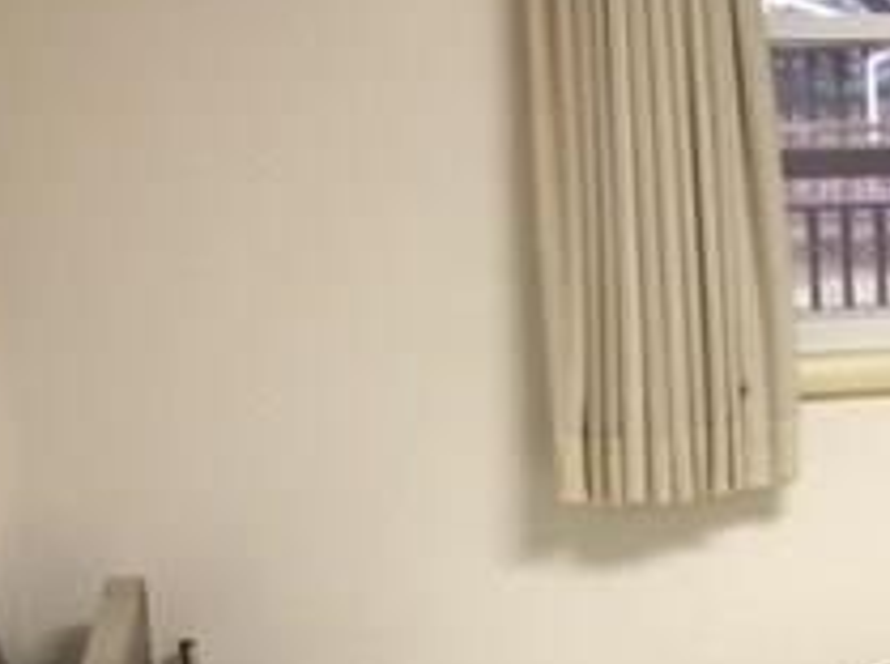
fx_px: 2284
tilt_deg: -9.9
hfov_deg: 19.8
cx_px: 1235
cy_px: 489
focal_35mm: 89
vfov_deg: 16.5
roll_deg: +0.7
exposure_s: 1/30
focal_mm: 4.15
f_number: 2.2
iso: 64
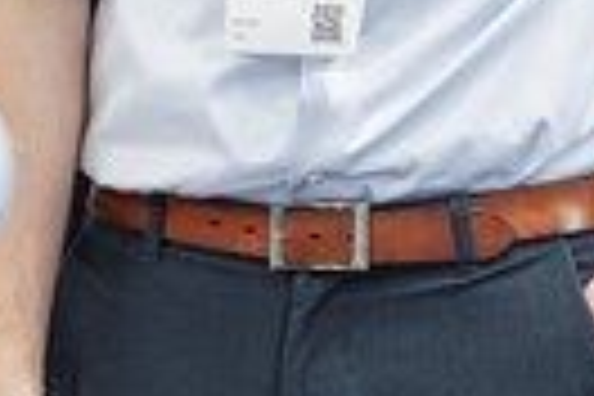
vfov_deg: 1.7
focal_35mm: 816
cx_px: 297
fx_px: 13463
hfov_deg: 2.5
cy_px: -50
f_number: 1.8
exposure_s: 1/250
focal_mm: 135
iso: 1600
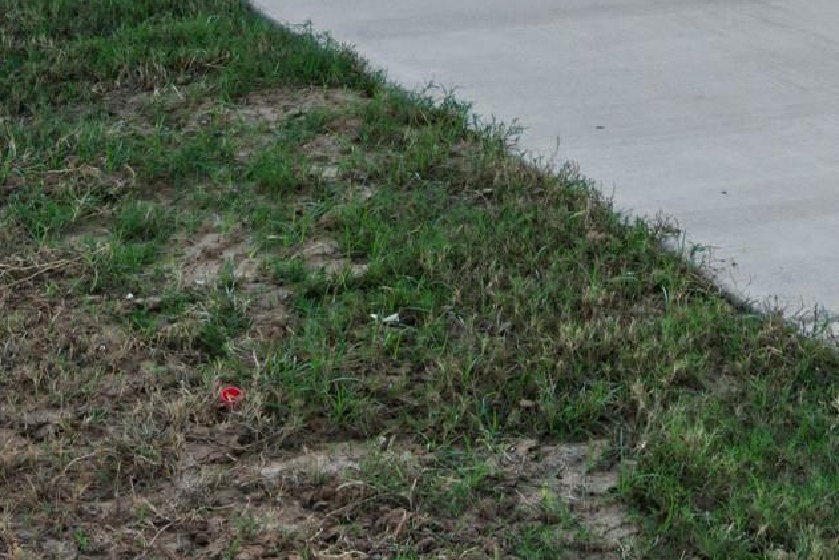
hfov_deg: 19.0
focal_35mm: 107
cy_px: -416
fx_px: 2494
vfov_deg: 11.9
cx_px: 604
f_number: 9
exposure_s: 1/100
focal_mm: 18
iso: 250
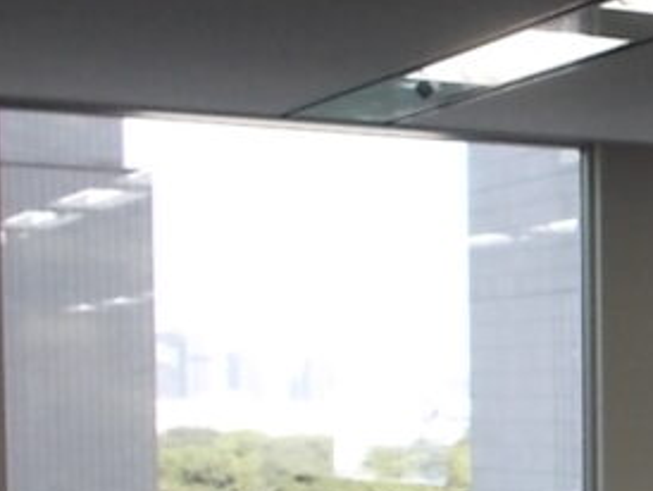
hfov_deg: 14.1
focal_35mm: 127
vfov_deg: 11.5
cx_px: 1106
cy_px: 567
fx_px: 2398
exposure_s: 1/60
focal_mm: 4.1
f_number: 3.3
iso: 80
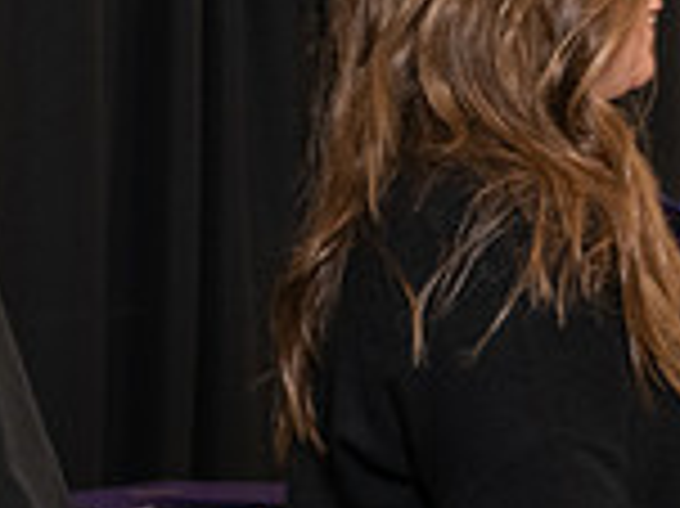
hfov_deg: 8.4
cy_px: 38
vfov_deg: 6.5
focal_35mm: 229
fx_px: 4495
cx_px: 1058
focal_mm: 62
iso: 1600
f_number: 5
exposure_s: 1/125
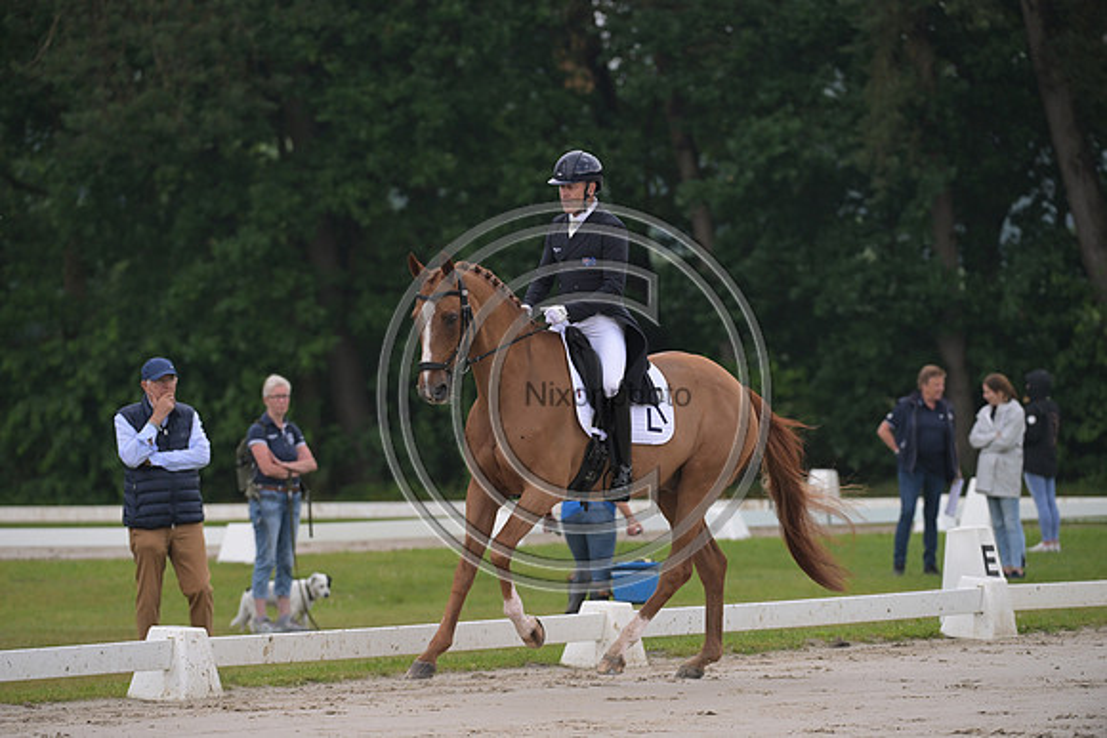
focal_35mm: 260
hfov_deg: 7.9
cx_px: 554
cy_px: 369
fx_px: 7996
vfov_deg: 5.3
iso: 1250
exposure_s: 1/1250
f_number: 5
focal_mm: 260
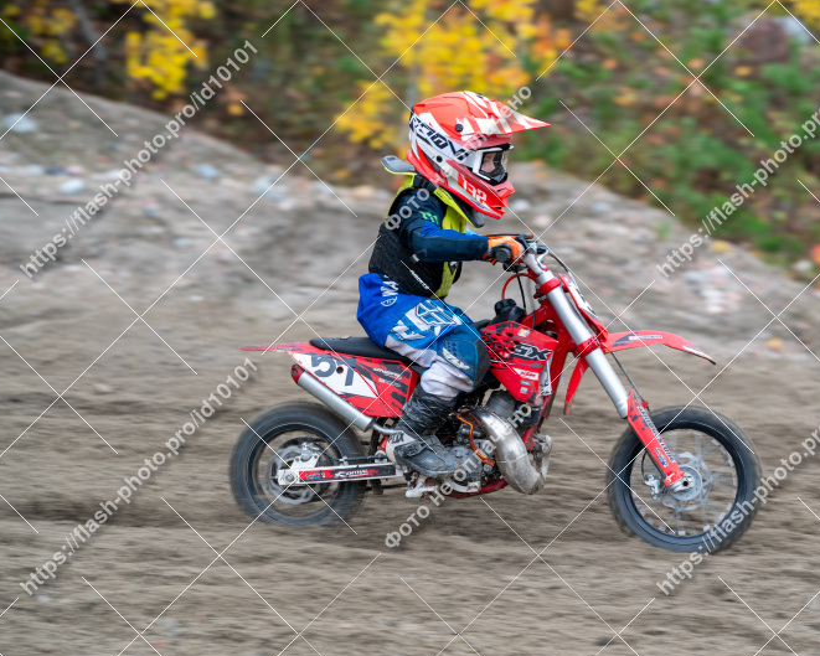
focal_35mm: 109
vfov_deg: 14.1
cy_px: 329
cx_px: 476
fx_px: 2646
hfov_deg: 17.6
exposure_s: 1/200
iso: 500
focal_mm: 96
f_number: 5.6
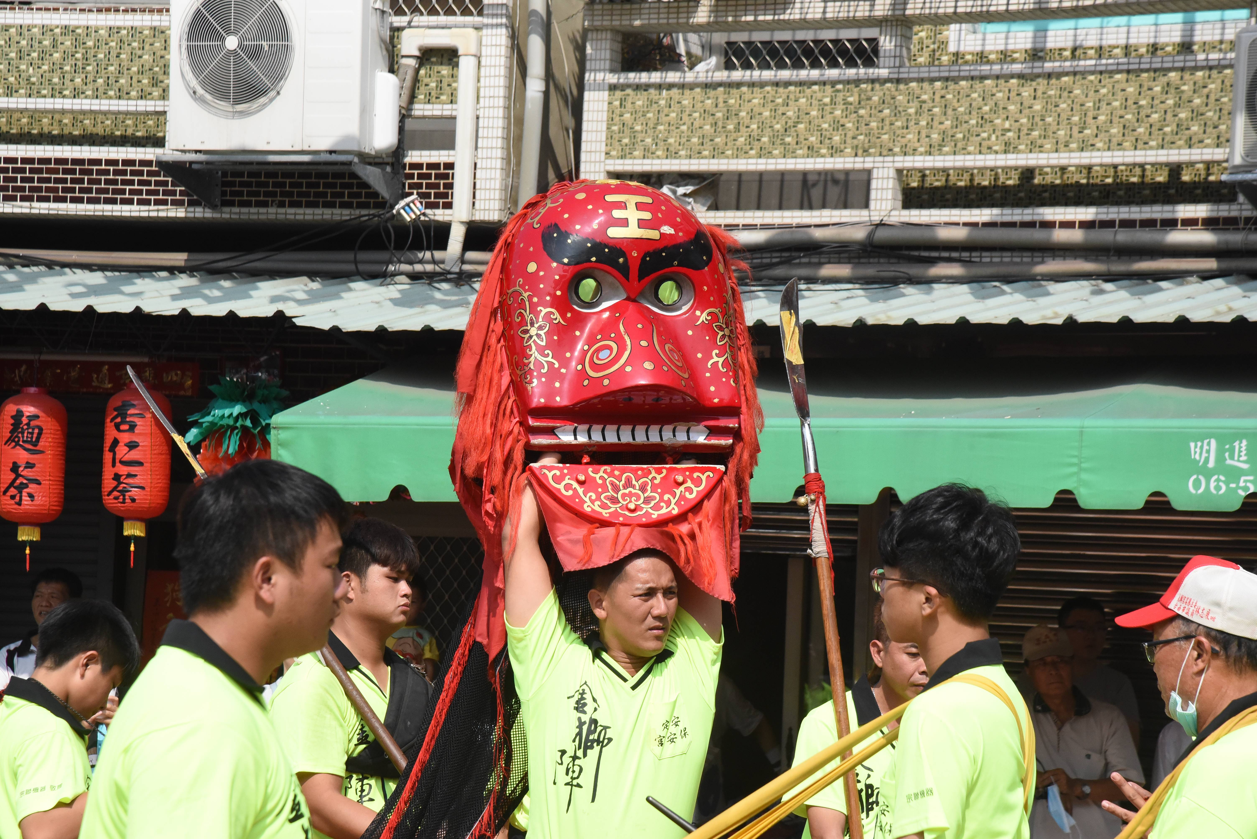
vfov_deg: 11.4
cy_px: 420
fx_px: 4191
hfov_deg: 17.1
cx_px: 628
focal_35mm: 120
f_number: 11
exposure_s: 1/4000
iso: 3200
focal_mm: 120
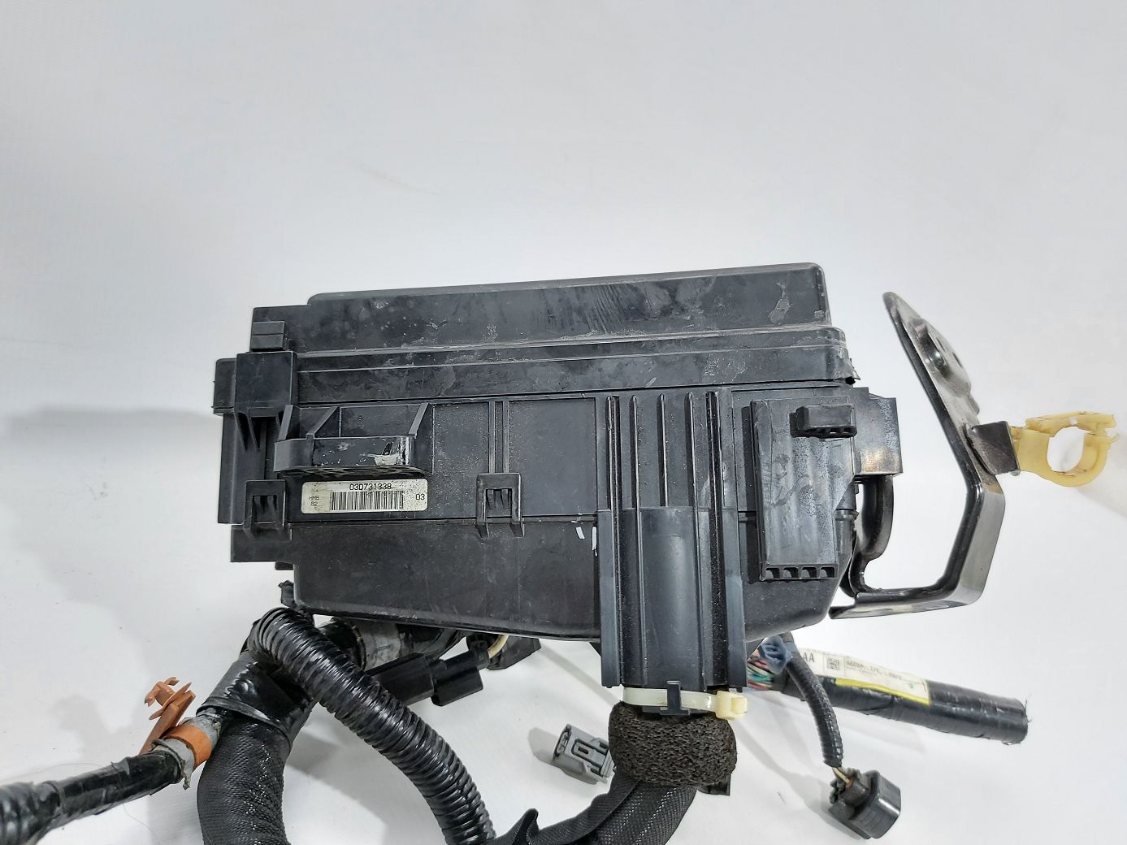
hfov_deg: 71.6
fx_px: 781
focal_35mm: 24
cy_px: 422
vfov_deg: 56.8
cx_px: 564
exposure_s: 1/50
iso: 125
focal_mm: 5.23
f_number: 1.8
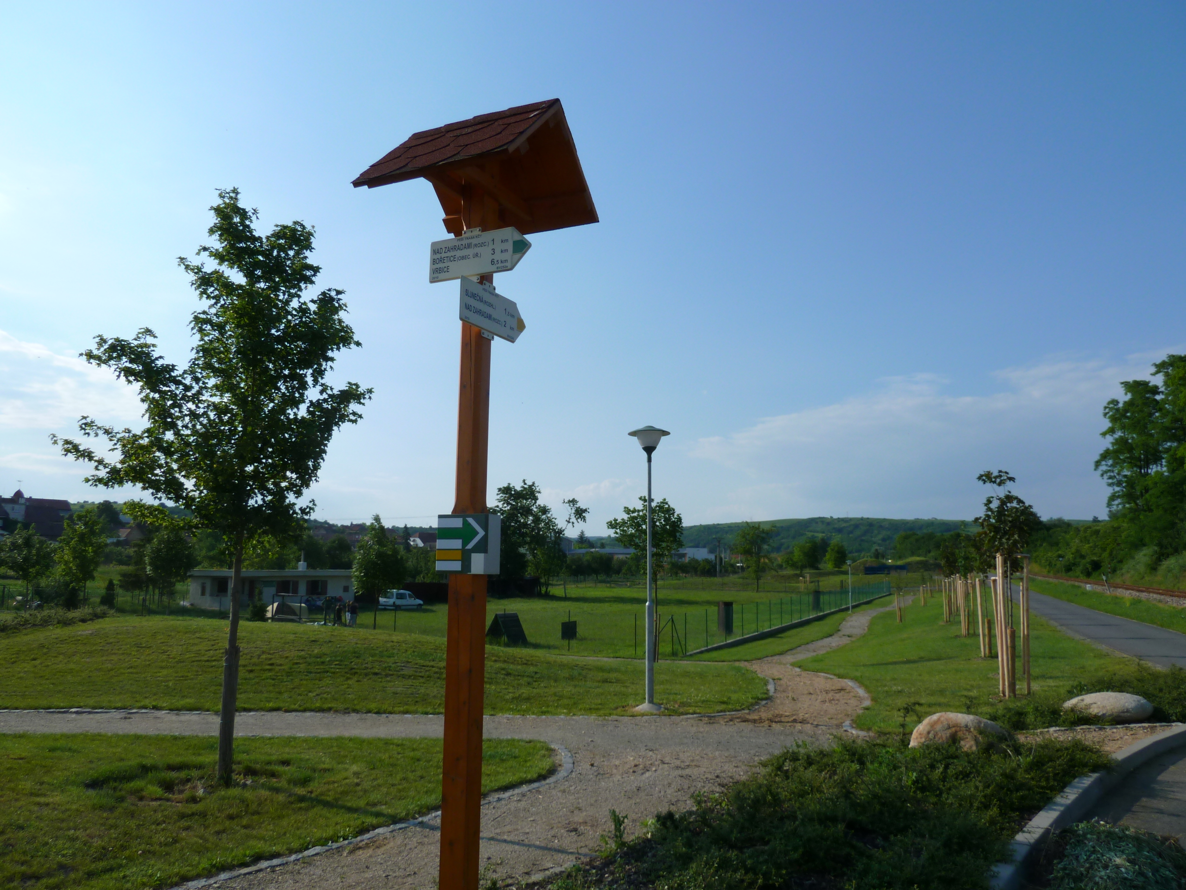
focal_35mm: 25
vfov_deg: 54.9
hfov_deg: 69.4
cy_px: 445
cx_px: 593
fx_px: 857
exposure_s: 1/1300
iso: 80
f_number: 3.5
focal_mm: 4.1
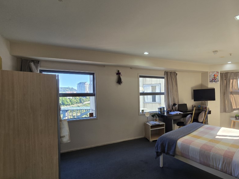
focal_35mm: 17
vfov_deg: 74.6
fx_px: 117
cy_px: 95
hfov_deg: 88.6
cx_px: 154
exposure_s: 1/118
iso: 50
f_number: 2.2
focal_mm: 2.2
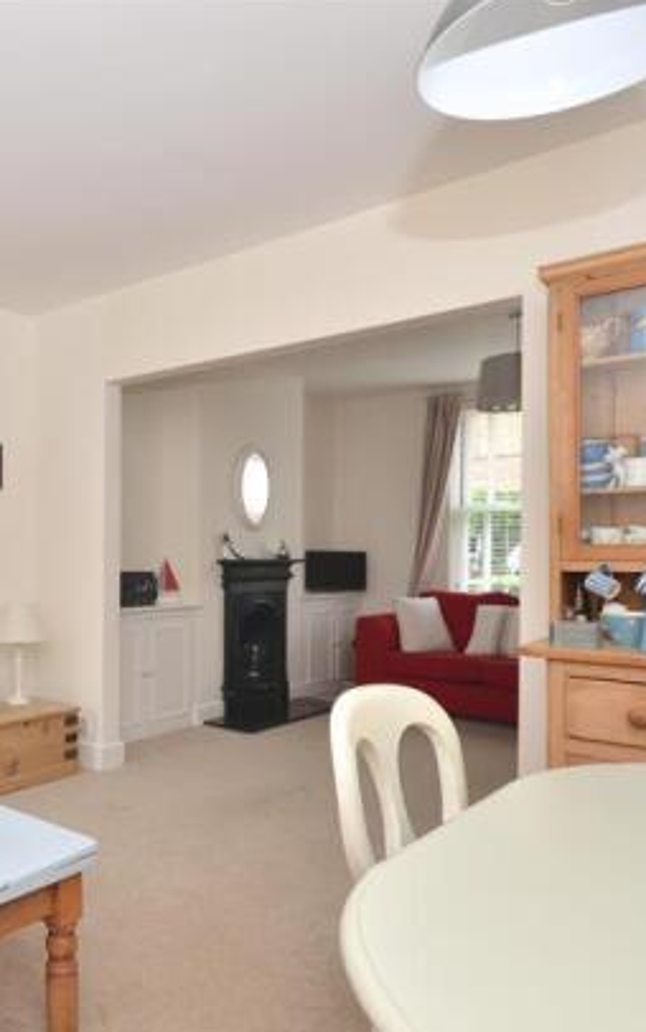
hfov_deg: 40.0
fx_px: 800
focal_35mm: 28
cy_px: 545
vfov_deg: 65.6
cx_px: 41
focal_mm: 11.5
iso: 500
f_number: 9
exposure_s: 1/40
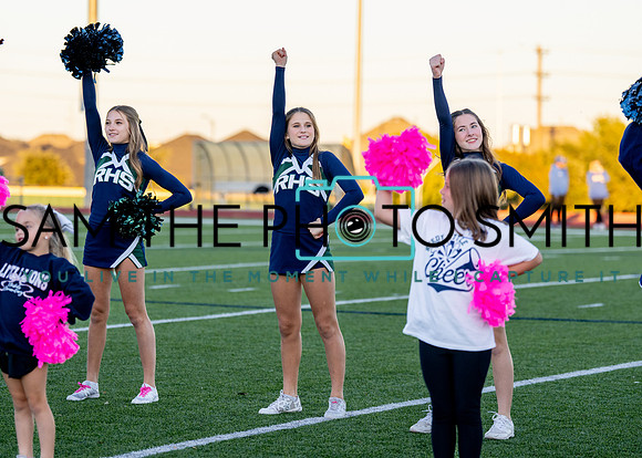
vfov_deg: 10.3
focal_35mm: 140
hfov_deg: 14.3
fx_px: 2553
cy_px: 204
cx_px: 293
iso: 500
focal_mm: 113
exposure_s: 1/1250
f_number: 2.8
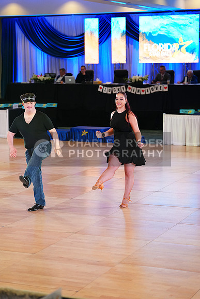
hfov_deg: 16.3
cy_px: 150
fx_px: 700
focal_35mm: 84
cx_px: 100
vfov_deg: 24.2
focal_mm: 84
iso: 2500
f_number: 2.8
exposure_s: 1/500
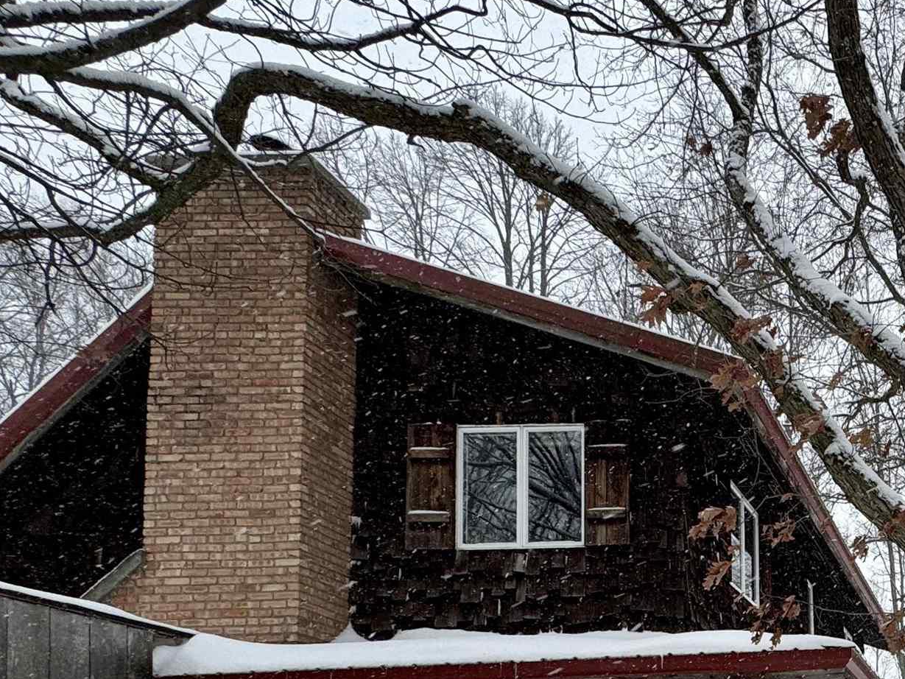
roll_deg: +2.7
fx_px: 915
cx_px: 1043
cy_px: 781
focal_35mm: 35
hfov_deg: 40.2
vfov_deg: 34.1
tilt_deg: +3.3
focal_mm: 2.22
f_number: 2.2
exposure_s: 1/331
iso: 40
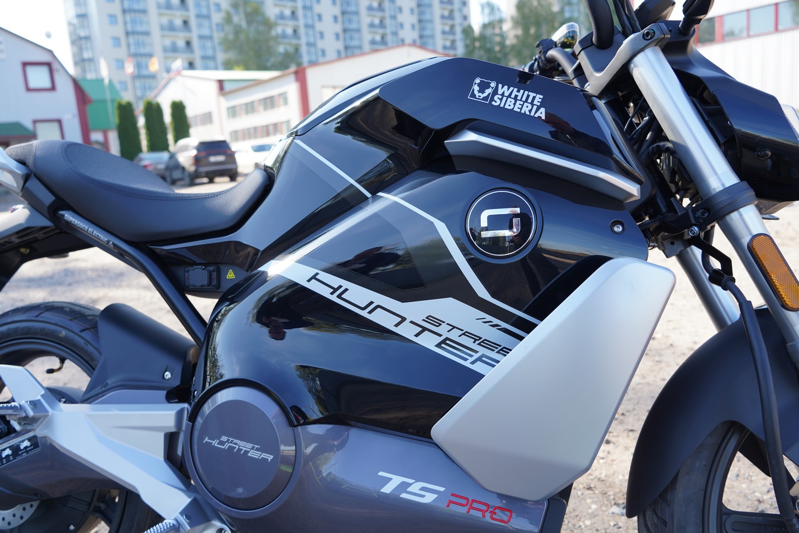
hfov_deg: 63.7
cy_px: 266
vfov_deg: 45.0
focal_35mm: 29
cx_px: 400
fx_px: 644
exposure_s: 1/100
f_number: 5
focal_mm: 29
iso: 100
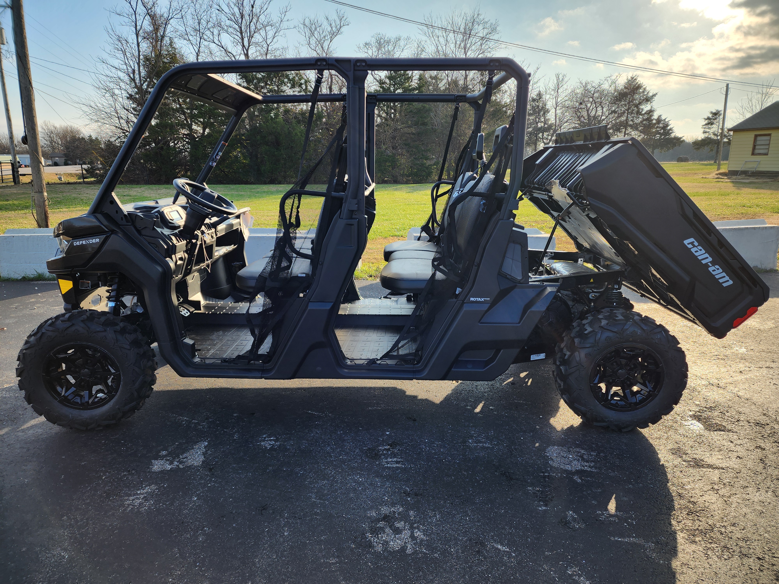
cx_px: 390
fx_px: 518
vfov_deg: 58.9
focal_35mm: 23
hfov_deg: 73.9
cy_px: 292
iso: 12
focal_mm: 6.4
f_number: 1.8
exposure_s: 1/379
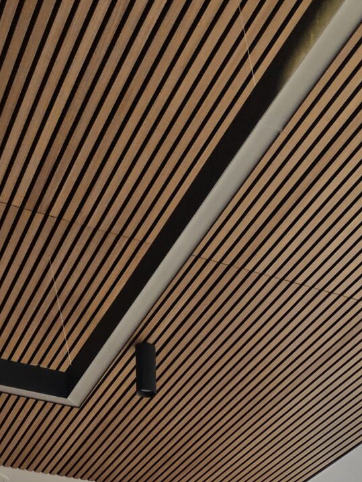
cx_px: 355
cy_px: 824
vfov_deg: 19.1
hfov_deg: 17.6
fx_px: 1143
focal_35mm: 82
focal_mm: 5.4
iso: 160
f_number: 1.8
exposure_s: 1/180
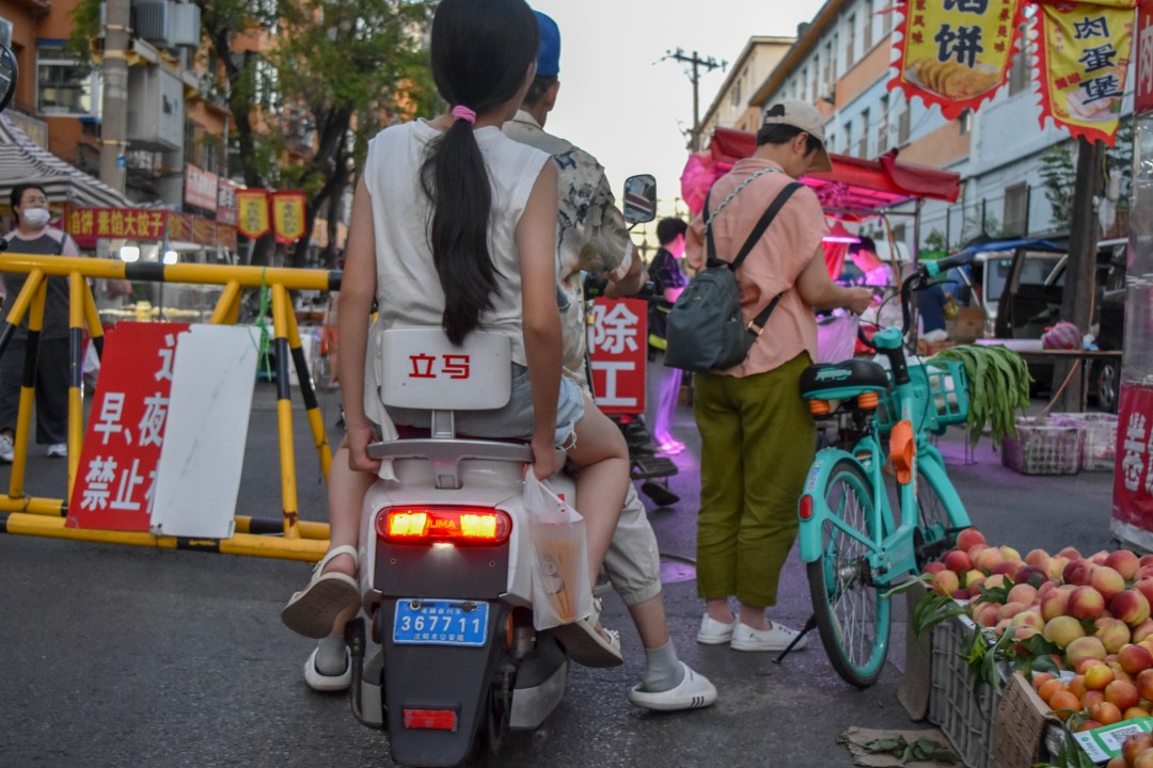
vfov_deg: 34.2
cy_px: 384
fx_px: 1249
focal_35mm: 39
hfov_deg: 49.6
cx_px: 576
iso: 1250
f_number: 4
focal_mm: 26
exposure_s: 1/500
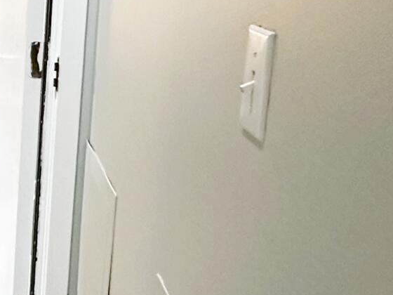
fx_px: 851
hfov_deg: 20.5
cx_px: -261
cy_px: 73
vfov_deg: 19.5
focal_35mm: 75
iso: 400
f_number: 2.2
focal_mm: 2.22
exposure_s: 1/60
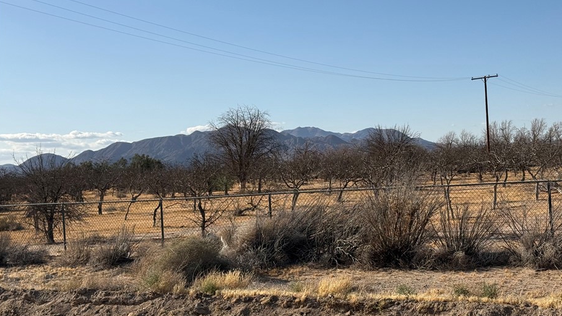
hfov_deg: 35.4
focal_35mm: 59
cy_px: 163
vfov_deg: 20.4
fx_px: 879
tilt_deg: +0.8
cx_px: 313
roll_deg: +3.1
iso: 64
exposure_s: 1/7143
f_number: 1.78
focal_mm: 6.76
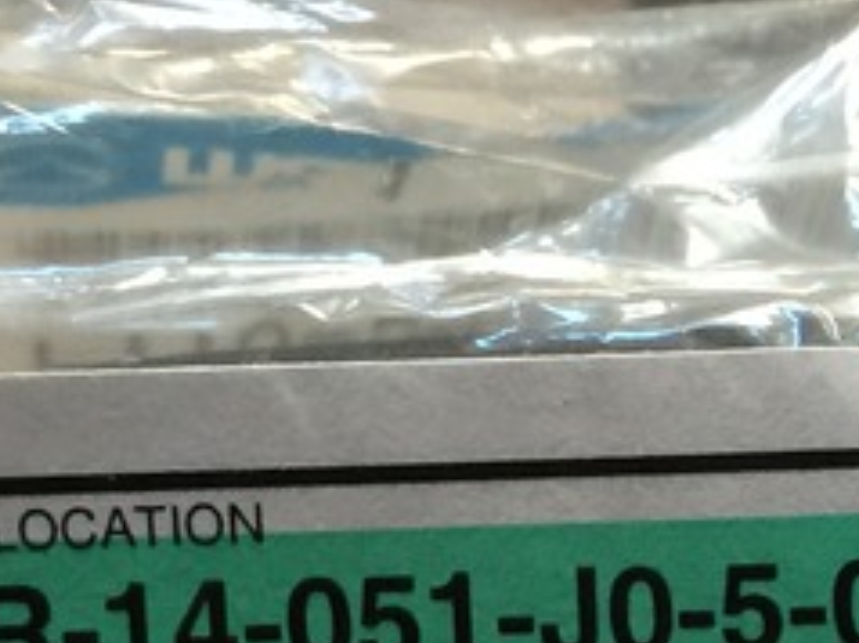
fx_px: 3099
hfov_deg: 15.0
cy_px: 838
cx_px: 1141
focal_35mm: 125
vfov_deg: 11.5
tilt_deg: -51.1
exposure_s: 1/15
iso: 64
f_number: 2.2
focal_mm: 4.15
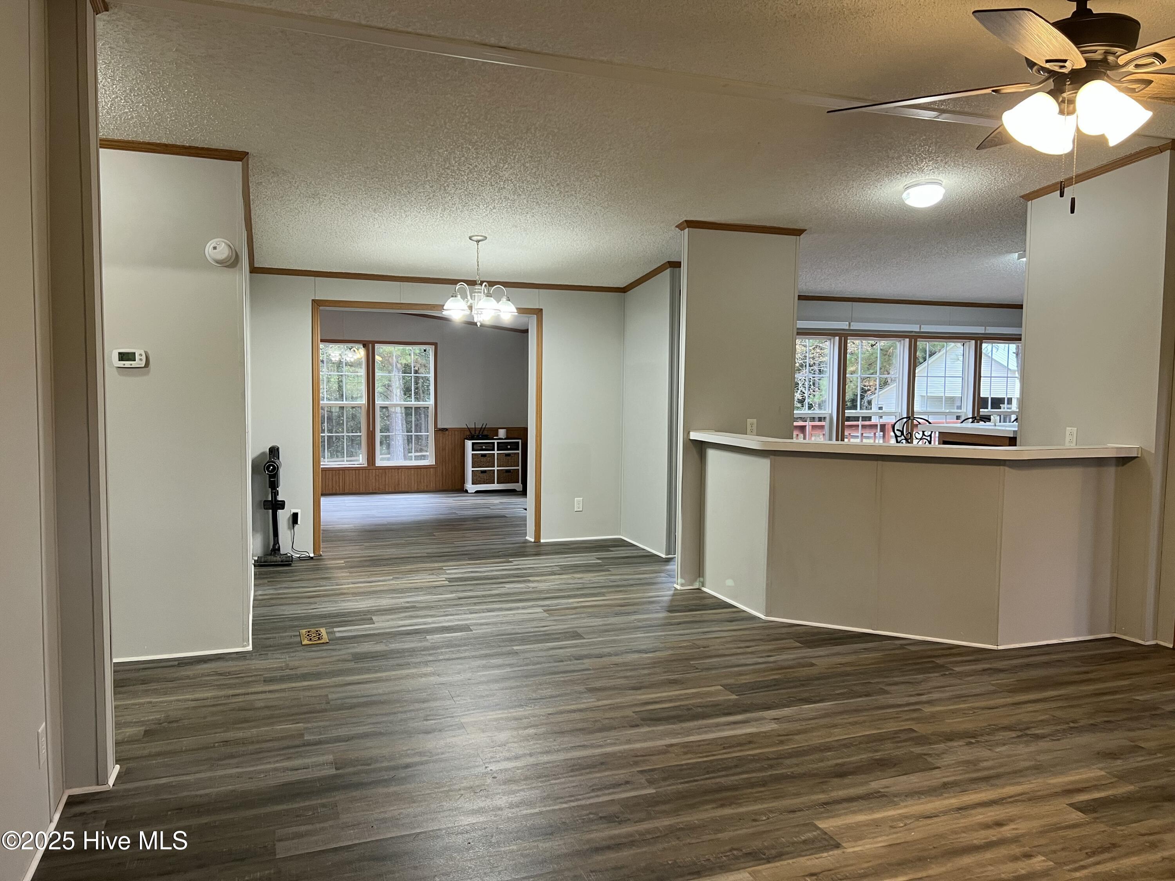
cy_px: 440
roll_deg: -0.3
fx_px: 883
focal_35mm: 26
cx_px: 588
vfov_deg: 53.1
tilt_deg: -4.5
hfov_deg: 67.3
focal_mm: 5.7
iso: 100
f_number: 1.5
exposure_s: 1/60
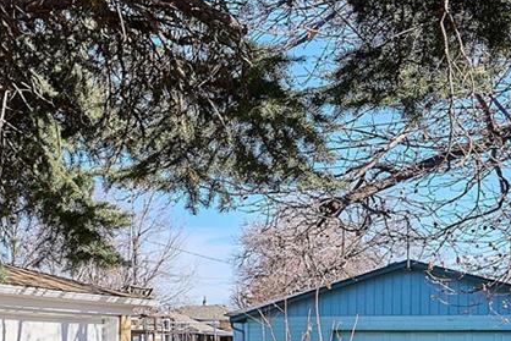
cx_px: -241
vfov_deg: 19.6
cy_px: 359
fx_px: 950
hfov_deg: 24.1
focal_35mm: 67
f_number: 10
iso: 400
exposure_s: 1/320
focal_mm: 17.5
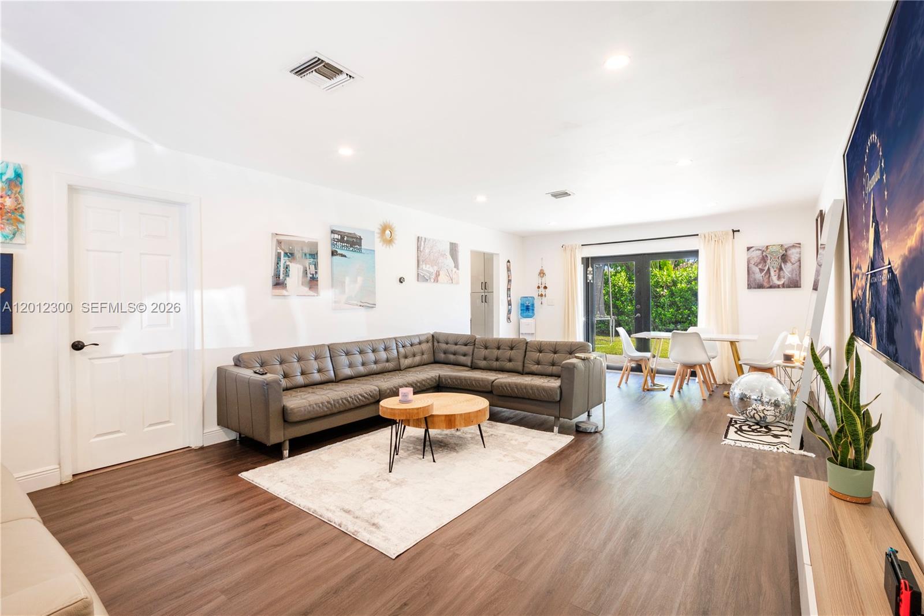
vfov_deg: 72.0
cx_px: 462
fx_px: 423
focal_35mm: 16
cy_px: 308
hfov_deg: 95.0
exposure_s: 1/8
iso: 250
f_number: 7.1
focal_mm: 11
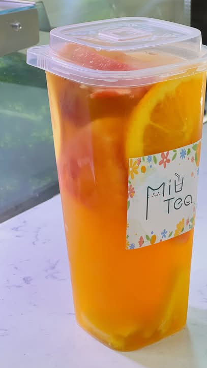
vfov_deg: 25.0
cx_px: 136
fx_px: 830
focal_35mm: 85
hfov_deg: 14.2
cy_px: 185
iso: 125
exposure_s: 1/40
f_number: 2.8
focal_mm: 9
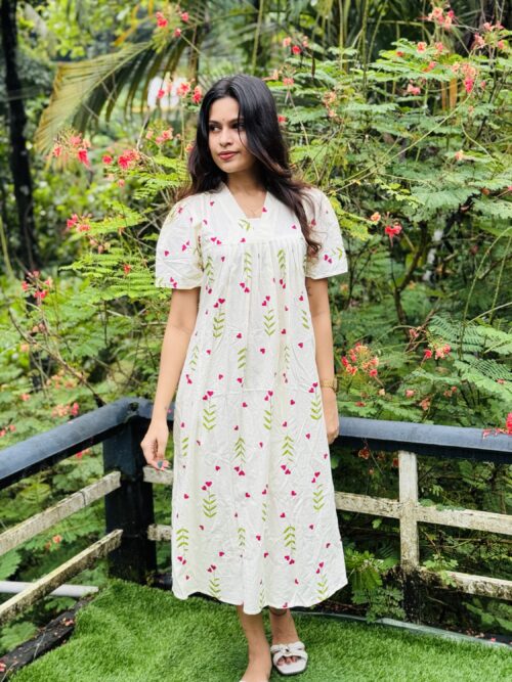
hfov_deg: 30.3
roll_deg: +1.9
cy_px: 341
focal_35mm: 48
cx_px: 256
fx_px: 947
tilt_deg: -9.7
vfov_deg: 39.7
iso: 64
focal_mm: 6.76
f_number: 1.78
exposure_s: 1/651
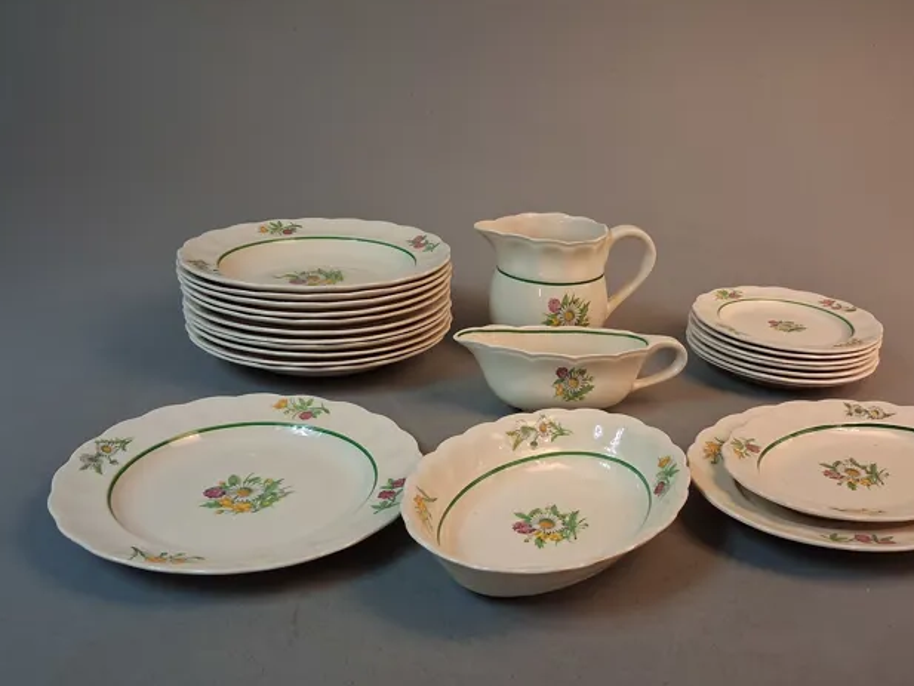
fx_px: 924
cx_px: 533
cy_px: 354
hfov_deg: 52.4
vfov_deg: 40.7
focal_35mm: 35
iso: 320
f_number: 1.8
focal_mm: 4
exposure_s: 1/100
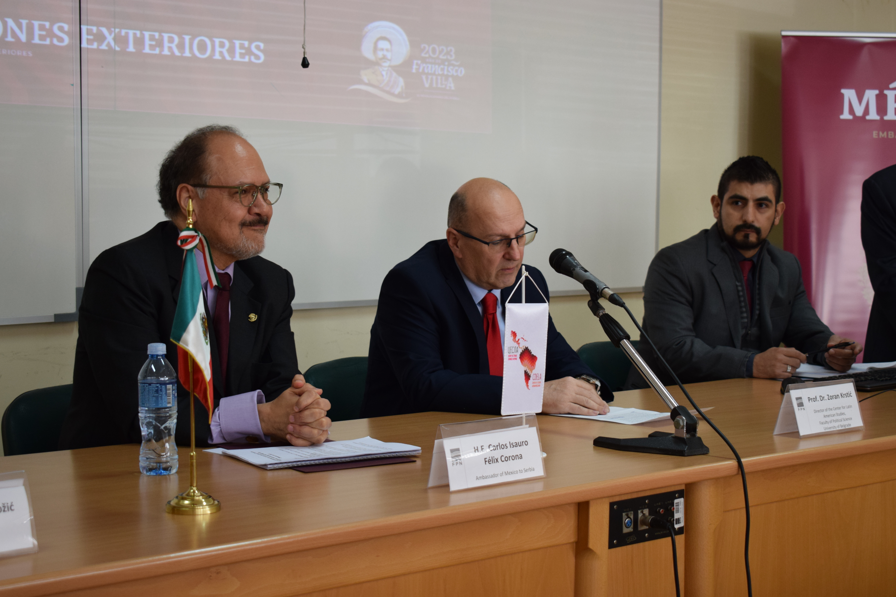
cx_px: 449
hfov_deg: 32.9
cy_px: 295
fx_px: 1518
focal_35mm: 61
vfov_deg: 22.3
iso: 800
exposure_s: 1/60
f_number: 5
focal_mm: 40
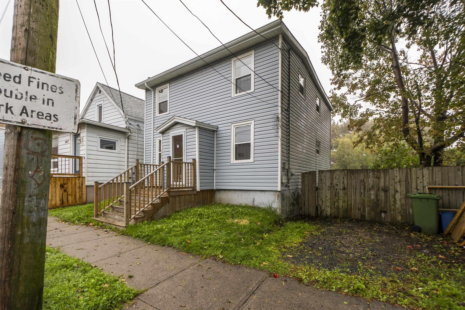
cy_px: 155
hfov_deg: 100.4
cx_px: 232
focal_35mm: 15
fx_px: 194
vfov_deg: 77.3
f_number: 6.3
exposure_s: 1/400
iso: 400
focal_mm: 10
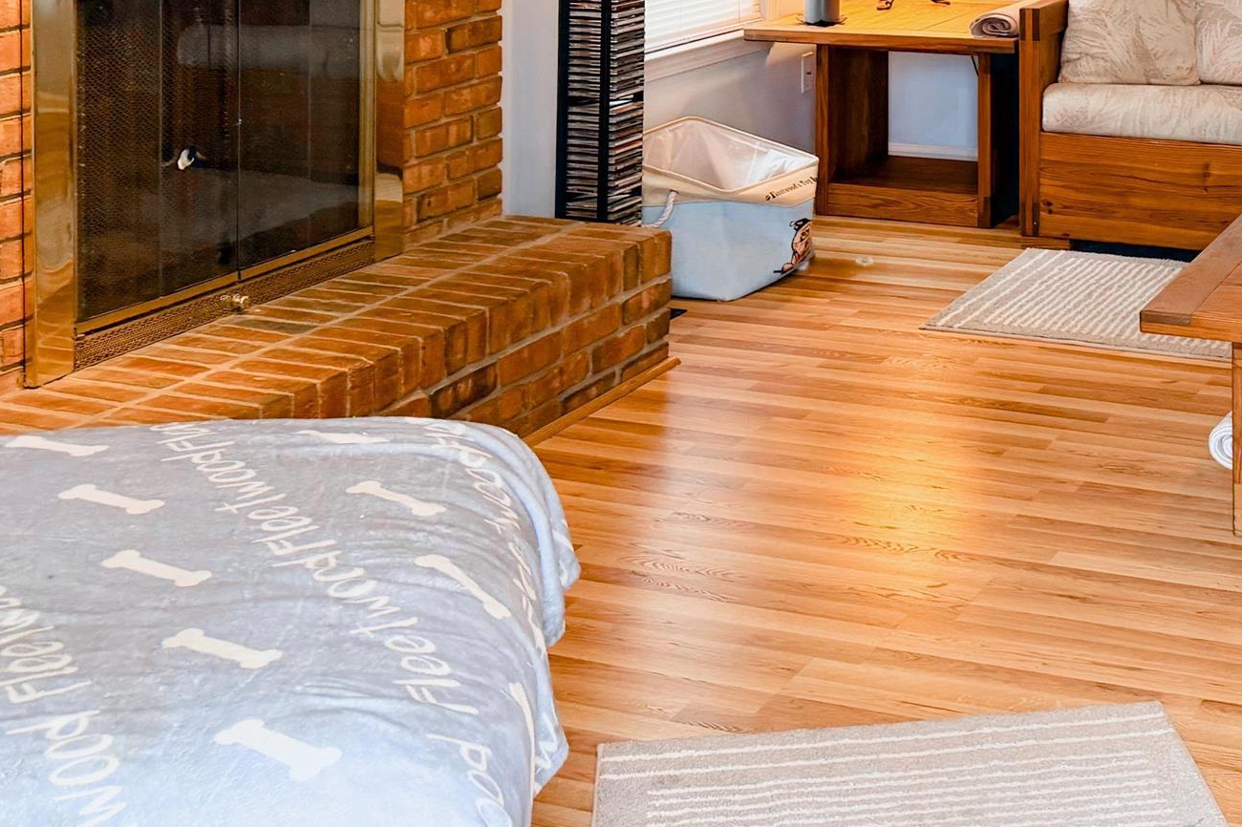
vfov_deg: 21.2
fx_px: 2035
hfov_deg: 33.0
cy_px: -202
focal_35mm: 59
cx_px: 987
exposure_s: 1/120
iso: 200
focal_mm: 6.76
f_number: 1.78
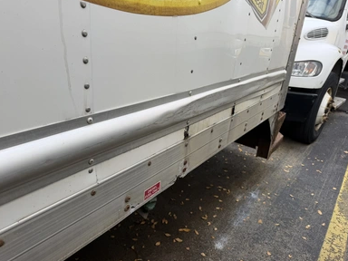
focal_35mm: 25
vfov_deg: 54.9
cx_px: 177
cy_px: 130
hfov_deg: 69.4
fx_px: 251
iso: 80
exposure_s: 1/722
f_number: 1.78
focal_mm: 6.76
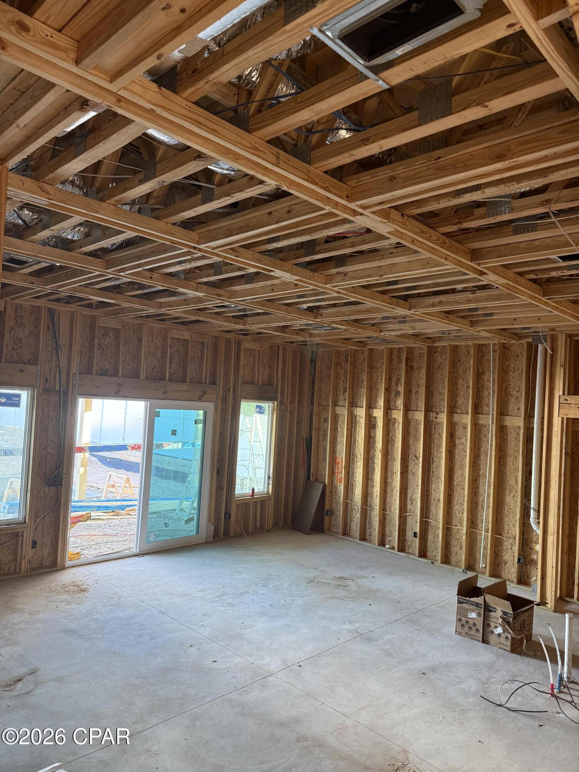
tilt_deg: +2.1
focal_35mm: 24
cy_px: 386
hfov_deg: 56.8
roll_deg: -3.2
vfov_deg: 71.6
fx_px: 535
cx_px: 290
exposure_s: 1/60
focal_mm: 6.76
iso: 250
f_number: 1.78
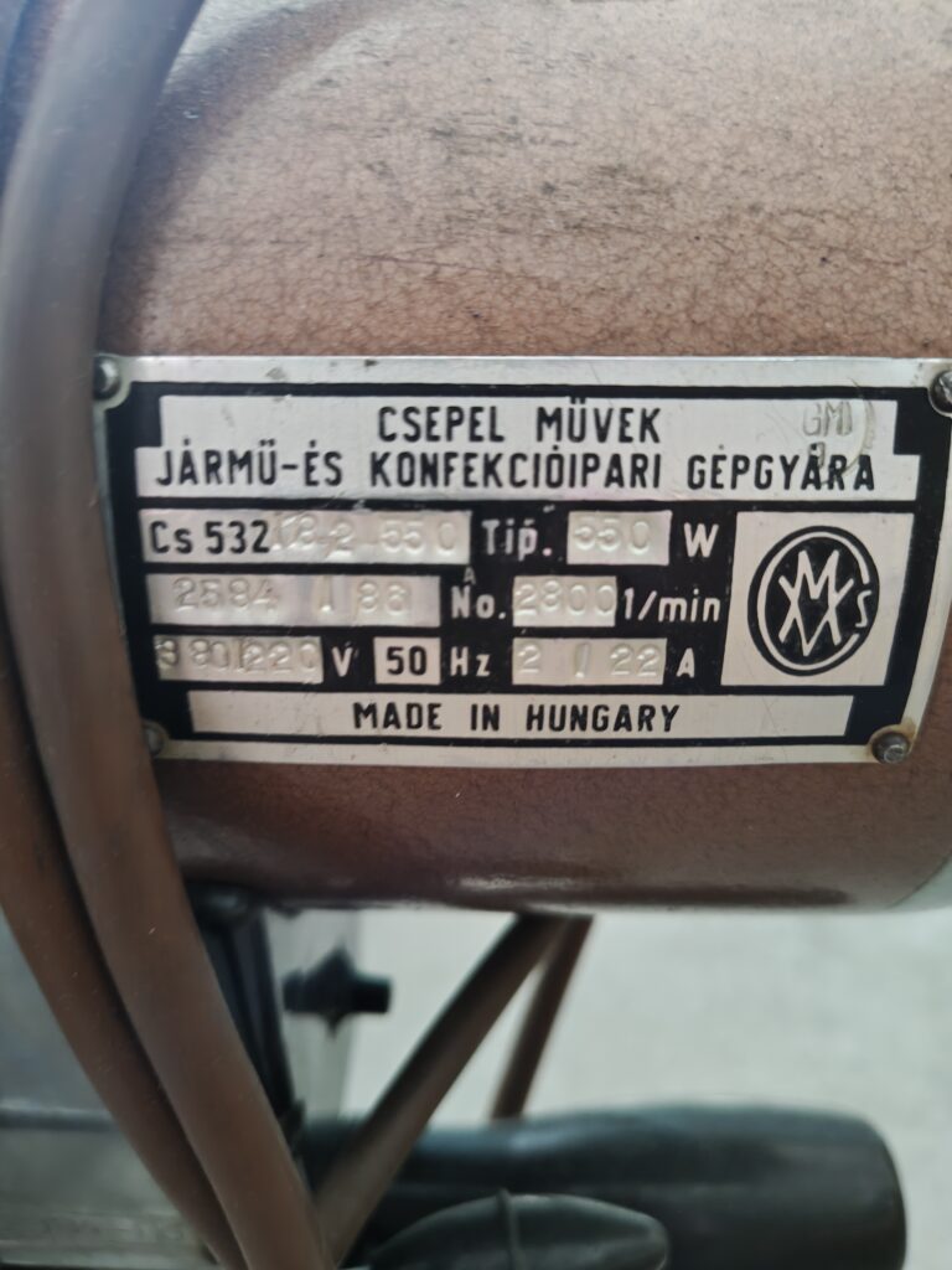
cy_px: 635
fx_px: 880
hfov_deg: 56.8
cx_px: 476
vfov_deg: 71.6
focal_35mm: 24
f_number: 1.8
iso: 6613
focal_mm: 5.56
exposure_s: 1/25
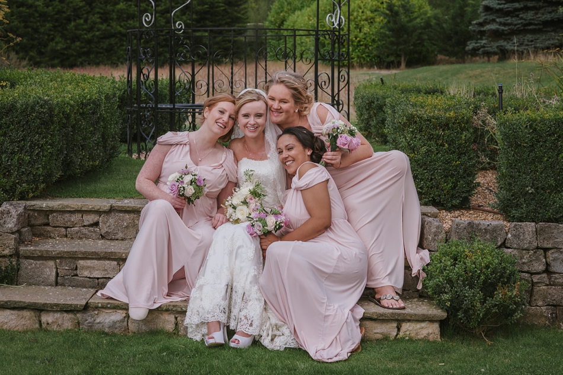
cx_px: 282
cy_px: 188
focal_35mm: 85
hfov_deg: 23.9
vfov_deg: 16.0
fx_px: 1328
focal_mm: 85
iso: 400
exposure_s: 1/500
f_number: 8
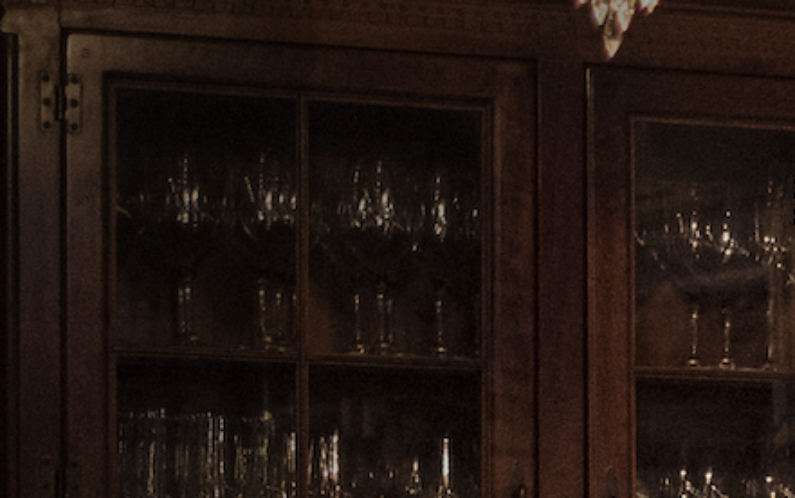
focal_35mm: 235
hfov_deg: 8.4
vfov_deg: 5.5
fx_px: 5094
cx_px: 1644
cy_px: 698
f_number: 1.4
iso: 2500
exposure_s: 1/25
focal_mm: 35
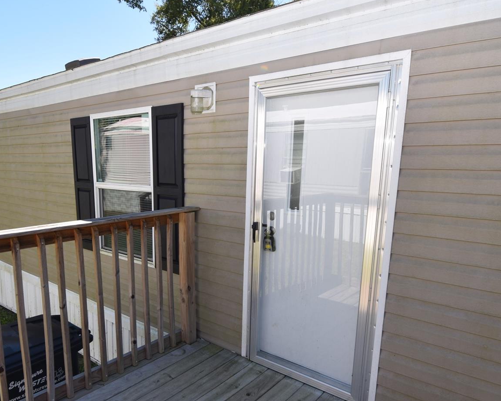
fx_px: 371
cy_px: 245
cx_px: 202
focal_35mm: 25
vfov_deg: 56.3
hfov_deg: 67.5
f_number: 6.3
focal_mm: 10
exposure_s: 1/200
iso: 100
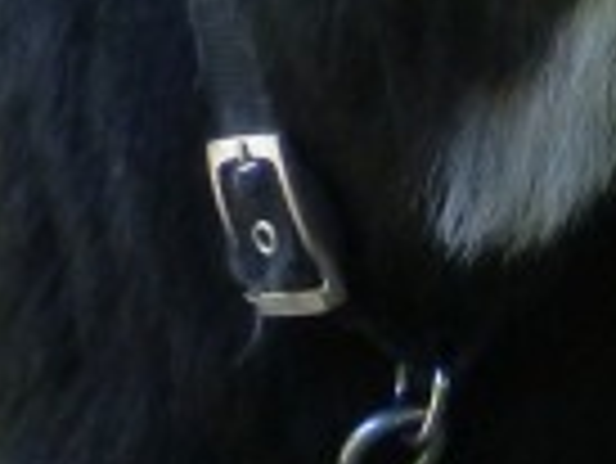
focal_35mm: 260
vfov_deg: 5.5
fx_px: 4631
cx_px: 1205
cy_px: -633
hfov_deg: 7.3
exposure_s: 1/80
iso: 320
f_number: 4.7
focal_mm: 9.1
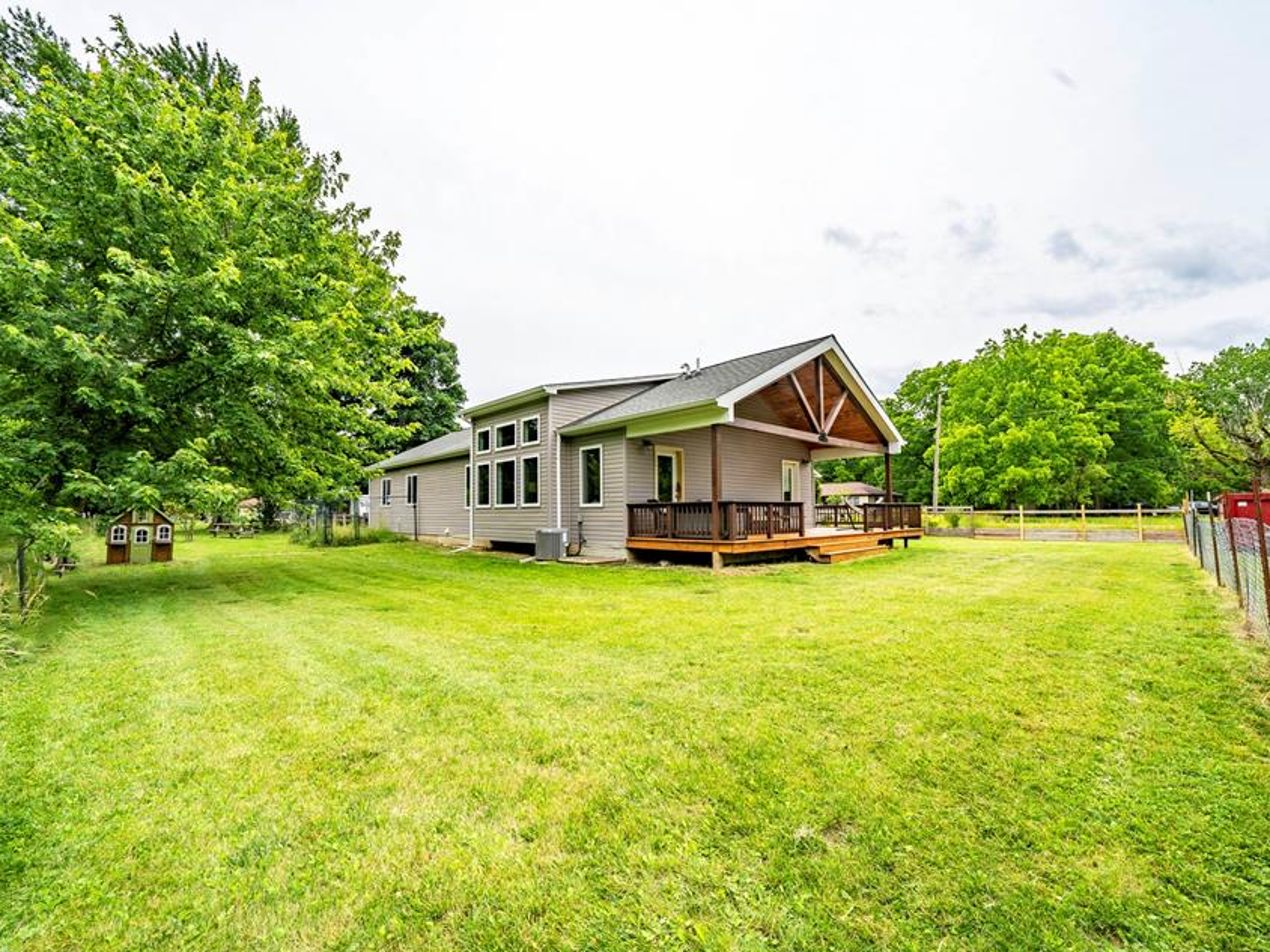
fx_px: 514
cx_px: 659
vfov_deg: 85.7
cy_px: 487
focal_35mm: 14
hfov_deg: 102.0
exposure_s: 1/125
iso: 100
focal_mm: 12
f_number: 10
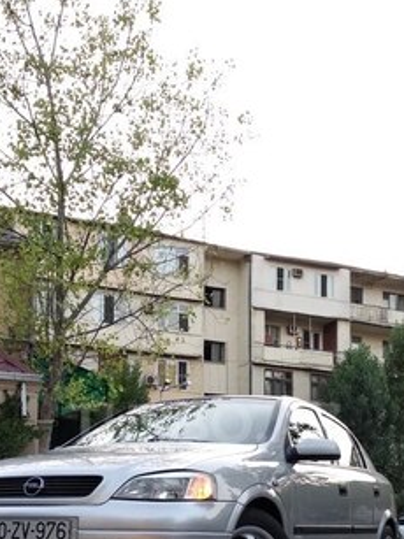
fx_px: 654
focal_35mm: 42
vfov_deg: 43.0
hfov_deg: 34.3
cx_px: 206
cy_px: 423
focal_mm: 3.81
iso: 200
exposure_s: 1/50
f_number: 2.2
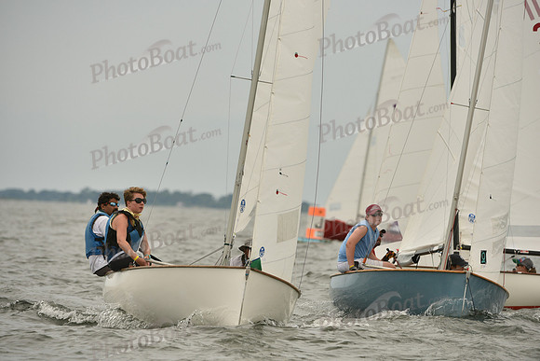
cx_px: 270
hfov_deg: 6.1
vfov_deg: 4.0
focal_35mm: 340
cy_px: 180
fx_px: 5101
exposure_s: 1/1250
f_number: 6.3
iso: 320
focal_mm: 340
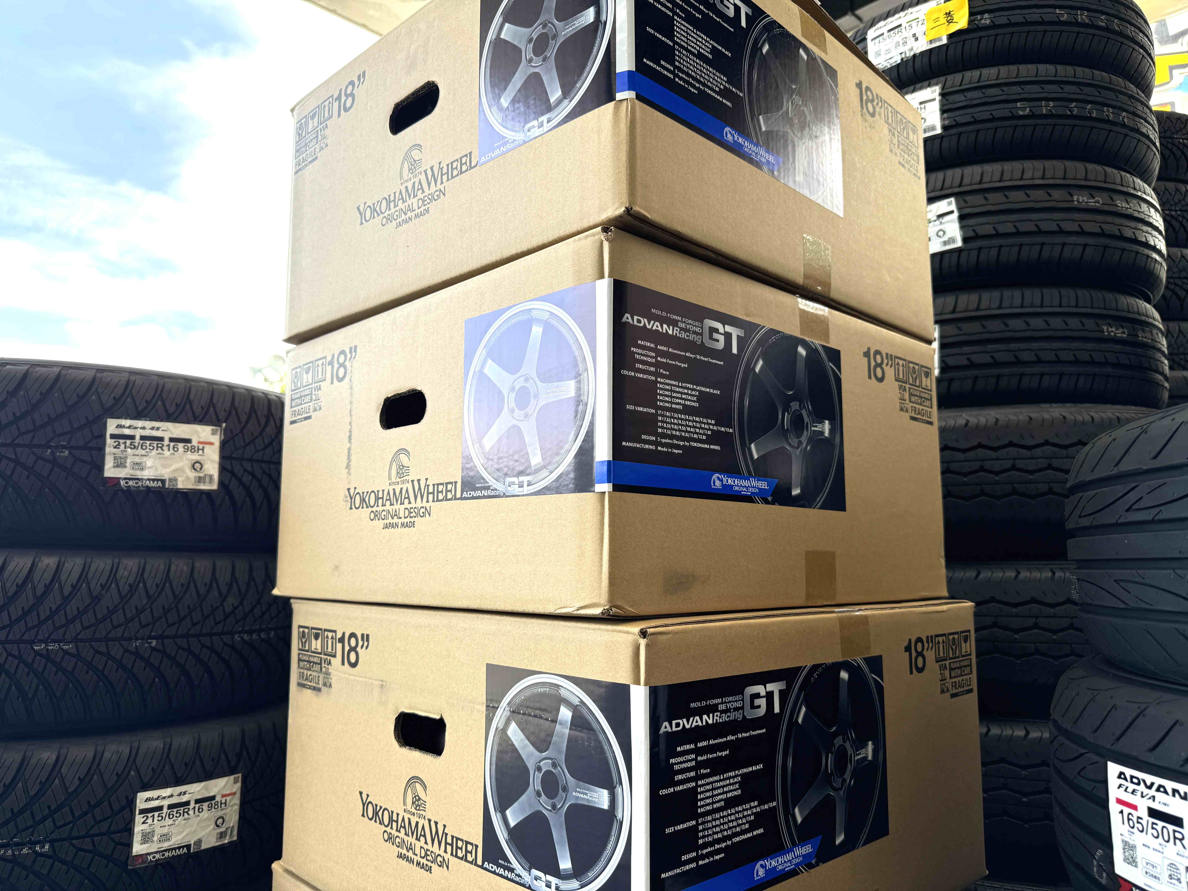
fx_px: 824
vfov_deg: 56.8
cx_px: 594
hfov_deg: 71.6
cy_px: 446
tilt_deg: +6.7
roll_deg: +0.0
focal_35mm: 24
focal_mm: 6.76
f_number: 1.78
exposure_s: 1/577
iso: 80
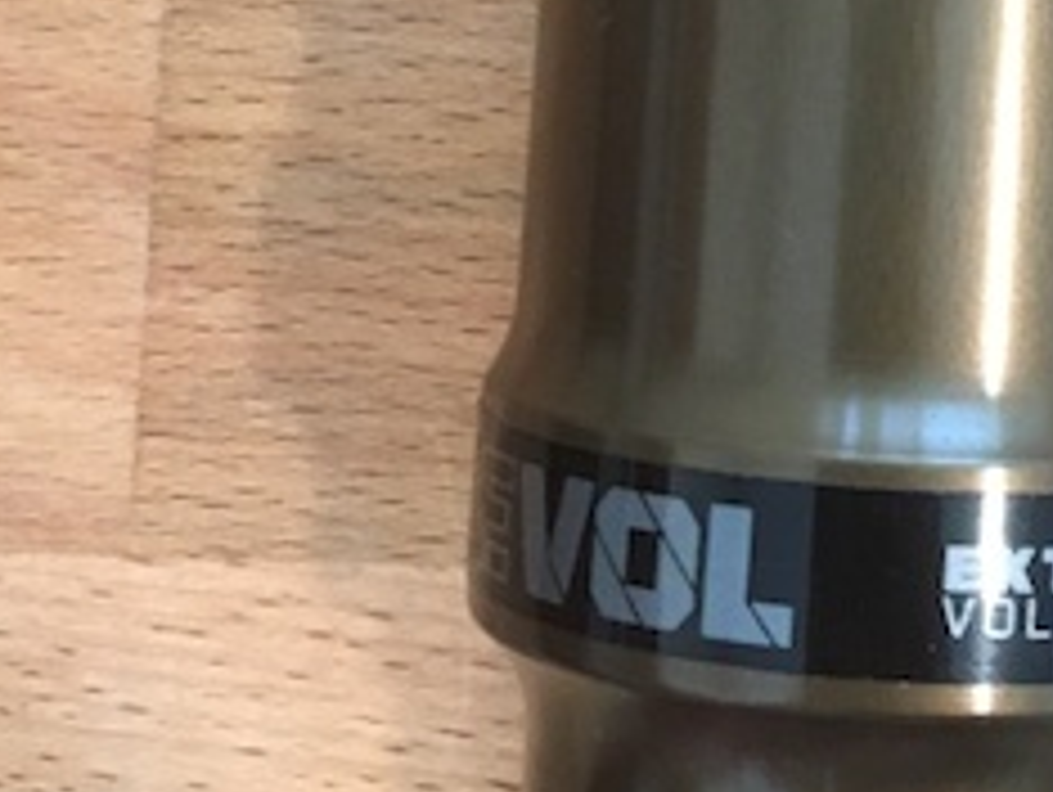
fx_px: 3015
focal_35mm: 99
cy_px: -266
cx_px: 963
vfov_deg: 14.3
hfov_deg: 19.4
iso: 200
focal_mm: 4.15
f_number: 2.2
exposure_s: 1/24
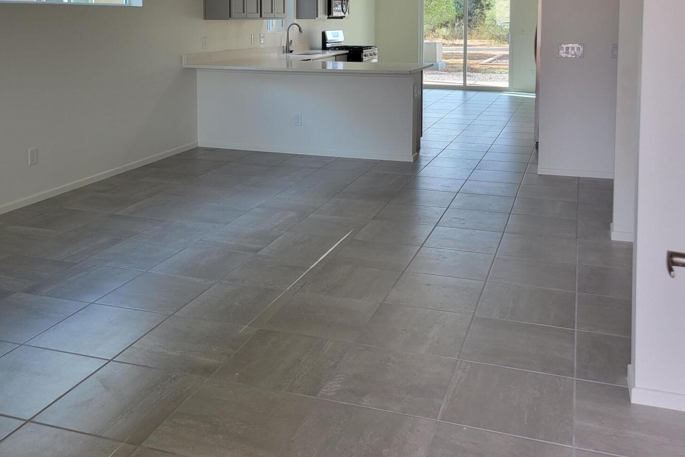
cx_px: 349
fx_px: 704
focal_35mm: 37
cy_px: 65
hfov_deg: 51.9
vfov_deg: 34.4
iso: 40
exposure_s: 1/120
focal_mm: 5.4
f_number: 1.8
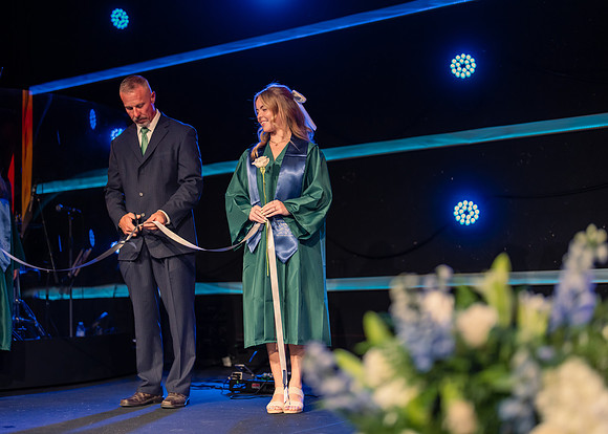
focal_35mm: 58
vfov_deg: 24.4
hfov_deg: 33.6
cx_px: 304
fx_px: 1006
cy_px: 217
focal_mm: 50
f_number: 1.2
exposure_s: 1/400
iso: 800
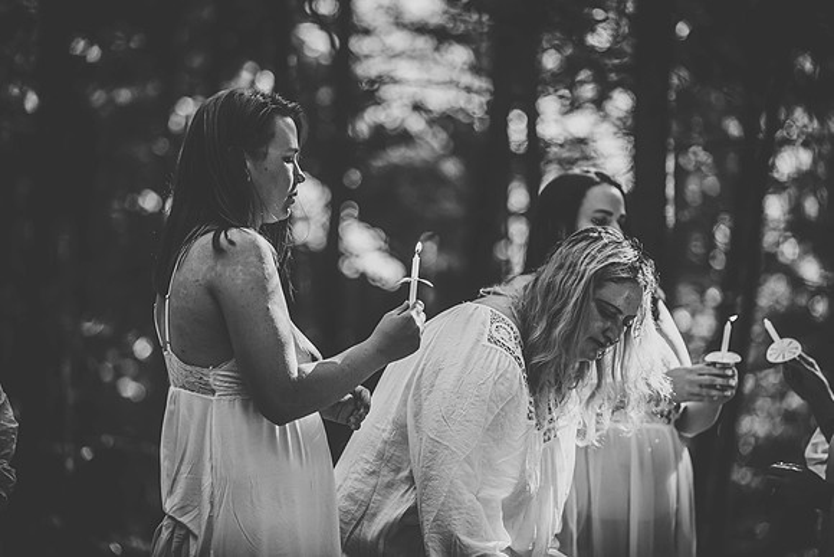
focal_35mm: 125
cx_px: 417
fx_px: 2896
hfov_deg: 16.4
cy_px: 278
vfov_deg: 11.0
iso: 640
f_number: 2.8
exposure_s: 1/1000
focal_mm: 125
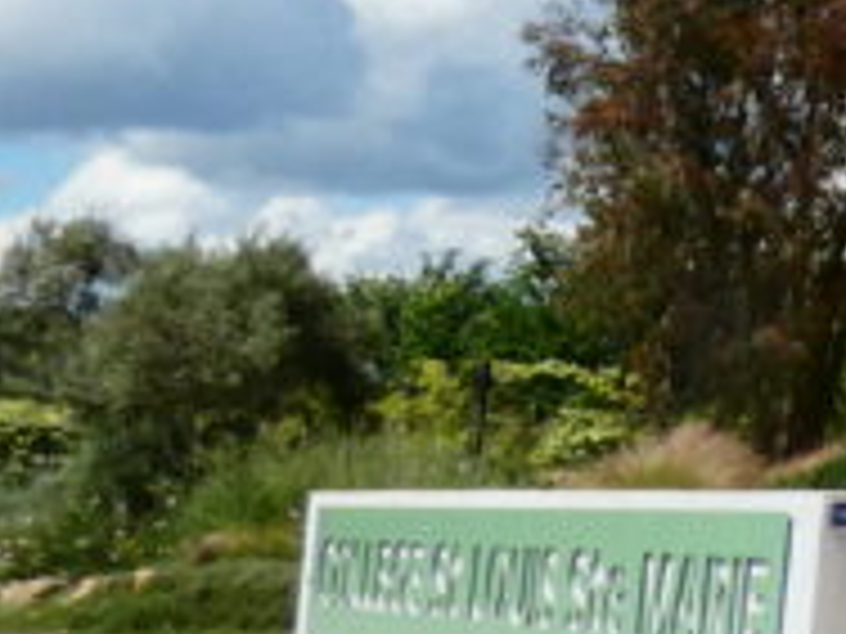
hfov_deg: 12.2
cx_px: 2300
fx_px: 2664
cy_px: 18
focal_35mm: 109
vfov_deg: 13.4
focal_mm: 3.6
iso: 80
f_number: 5.2
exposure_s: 1/800
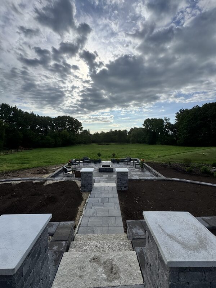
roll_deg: +0.1
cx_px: 108
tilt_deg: -3.8
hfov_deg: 85.7
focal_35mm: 14
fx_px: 116
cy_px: 144
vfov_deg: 102.1
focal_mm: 2.22
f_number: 2.2
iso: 50
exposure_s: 1/2985
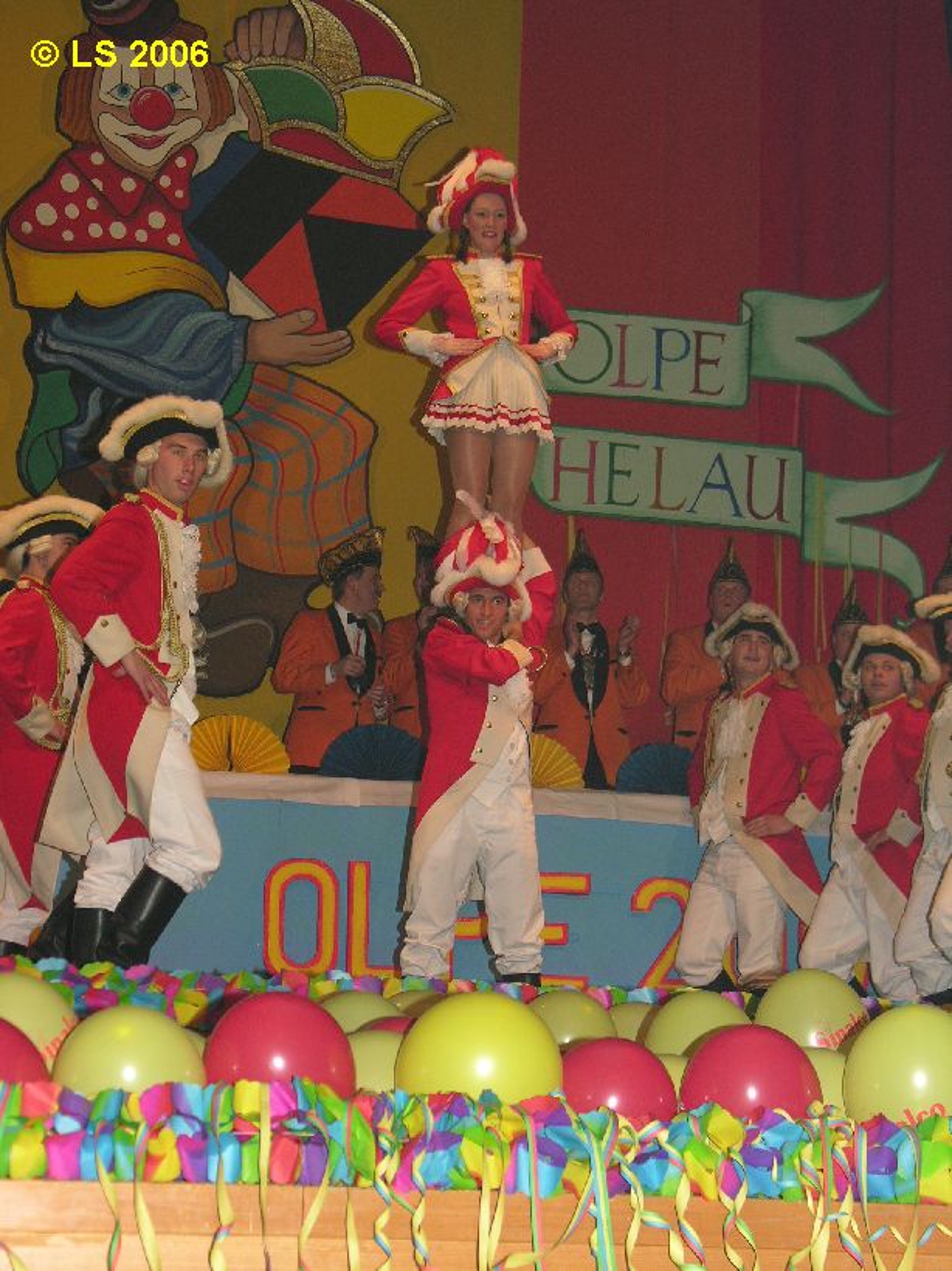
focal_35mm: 94
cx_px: 476
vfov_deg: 20.9
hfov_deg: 15.7
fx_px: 3448
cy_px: 636
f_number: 3.6
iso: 100
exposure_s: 1/120
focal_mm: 24
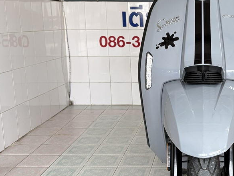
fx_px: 385
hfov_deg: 32.4
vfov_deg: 25.6
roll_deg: +0.4
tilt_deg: -11.4
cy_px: 99
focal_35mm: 57
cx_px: 203
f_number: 1.6
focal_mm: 5.96
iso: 100
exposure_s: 1/122
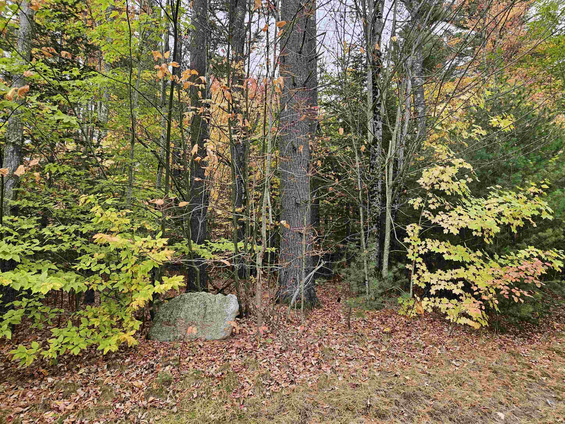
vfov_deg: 58.9
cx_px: 282
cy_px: 212
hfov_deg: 73.9
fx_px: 375
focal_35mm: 23
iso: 80
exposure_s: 1/180
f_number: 1.8
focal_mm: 5.4
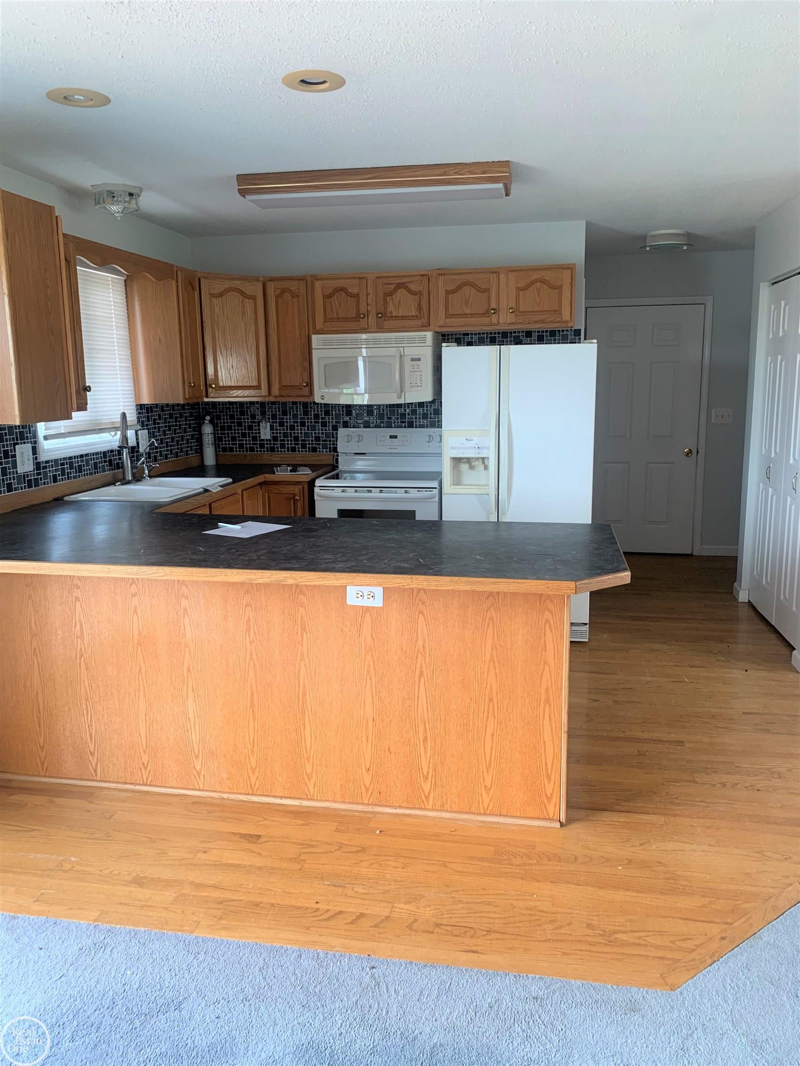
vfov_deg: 67.3
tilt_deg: -8.4
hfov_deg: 53.1
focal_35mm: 26
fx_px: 801
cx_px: 400
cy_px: 533
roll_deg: +2.2
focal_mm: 4.25
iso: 100
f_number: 1.8
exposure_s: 1/82
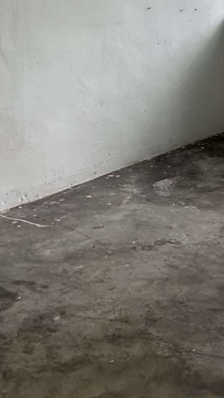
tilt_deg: -4.0
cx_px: 119
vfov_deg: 33.2
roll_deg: +0.8
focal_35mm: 59
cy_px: 26
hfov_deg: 20.4
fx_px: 623
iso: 200
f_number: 2.2
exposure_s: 1/99
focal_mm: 2.22
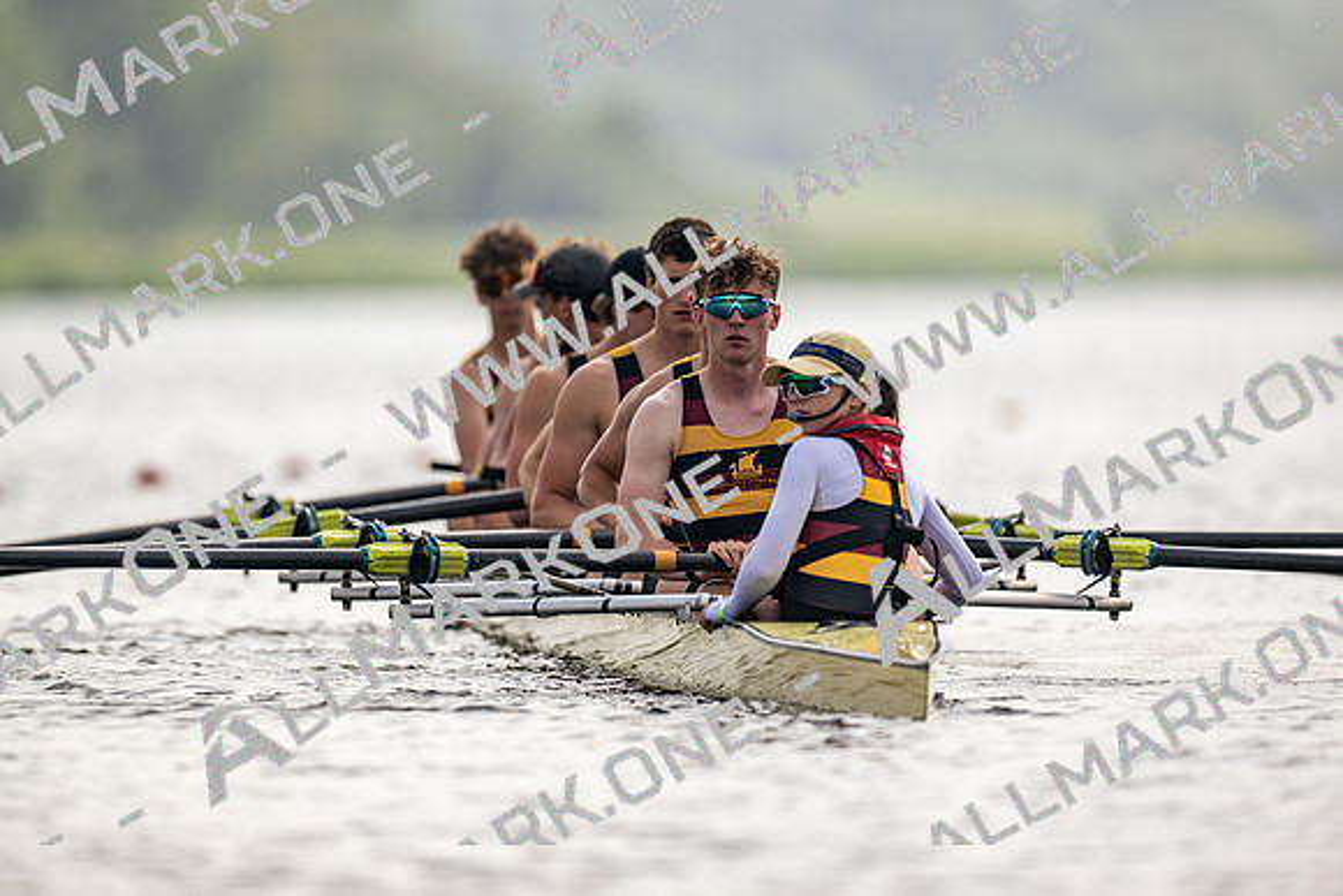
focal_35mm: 600
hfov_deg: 3.4
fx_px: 22388
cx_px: 672
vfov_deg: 2.3
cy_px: 448
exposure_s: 1/2500
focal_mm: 600
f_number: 4
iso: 250
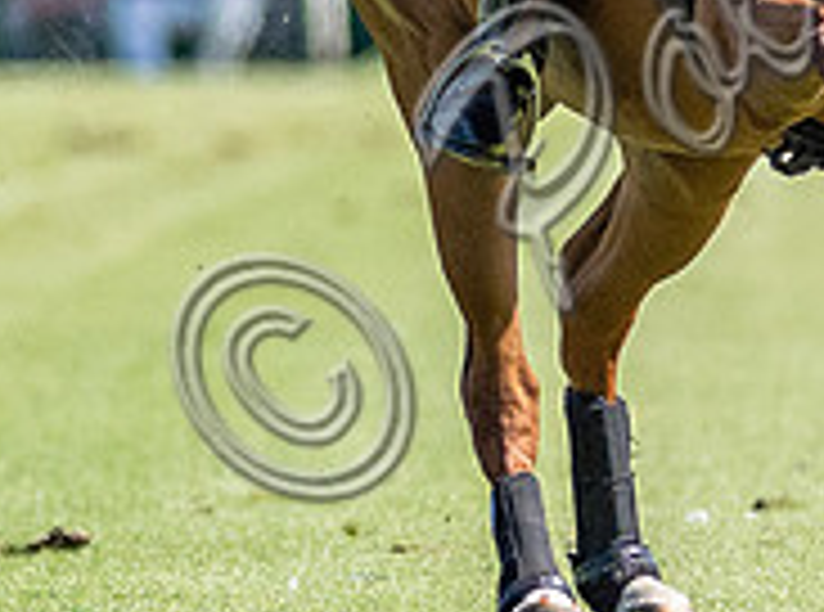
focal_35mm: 2635
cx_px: 567
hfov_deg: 0.8
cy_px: 7
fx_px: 62519
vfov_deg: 0.6
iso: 400
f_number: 4
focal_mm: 300
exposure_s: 1/5000
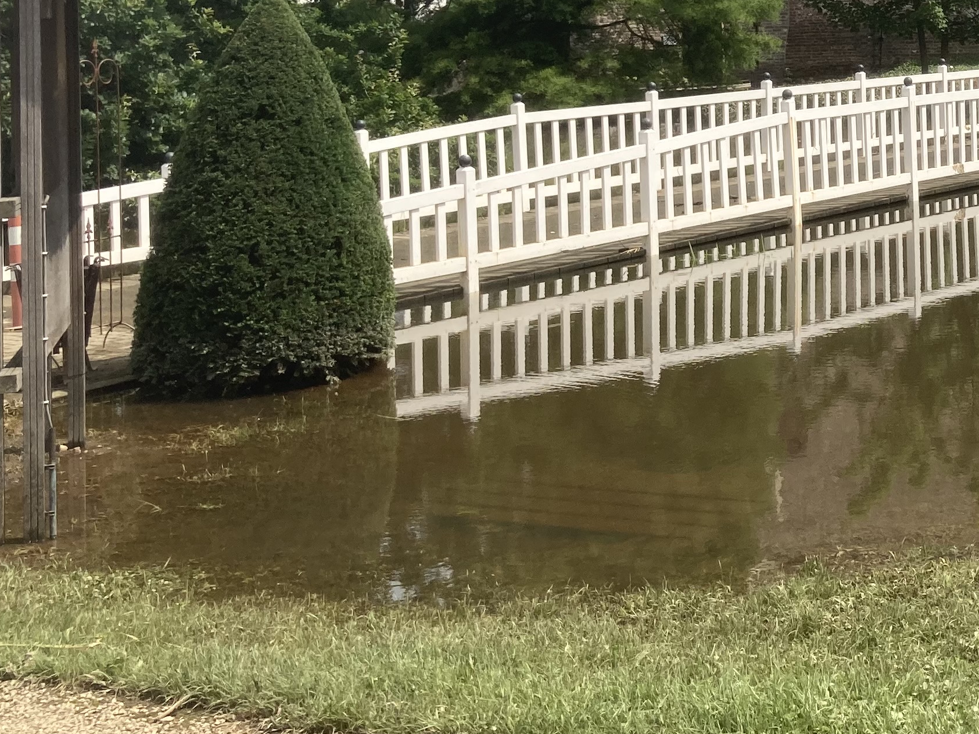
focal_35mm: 67
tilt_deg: +2.6
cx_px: 971
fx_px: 1895
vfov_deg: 20.9
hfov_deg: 27.4
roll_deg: +1.9
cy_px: -62
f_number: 1.8
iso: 20
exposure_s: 1/1869
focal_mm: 3.99
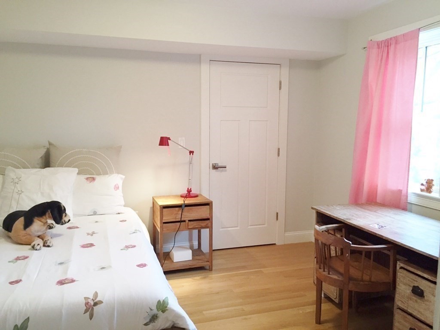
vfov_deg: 48.2
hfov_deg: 61.7
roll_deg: -0.8
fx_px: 369
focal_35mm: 29
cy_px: 165
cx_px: 220
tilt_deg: -6.8
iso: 125
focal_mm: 4.15
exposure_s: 1/30
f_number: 2.2
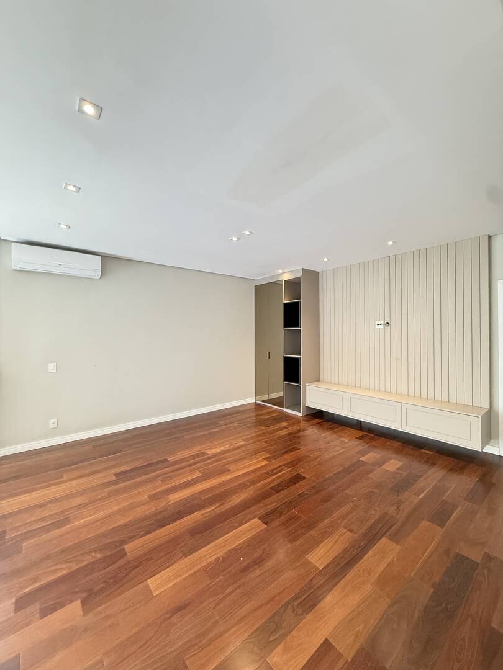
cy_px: 335
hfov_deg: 85.7
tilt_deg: +0.2
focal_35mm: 14
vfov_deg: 102.1
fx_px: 271
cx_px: 252
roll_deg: -0.1
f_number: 2.2
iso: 320
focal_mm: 2.22
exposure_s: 1/60
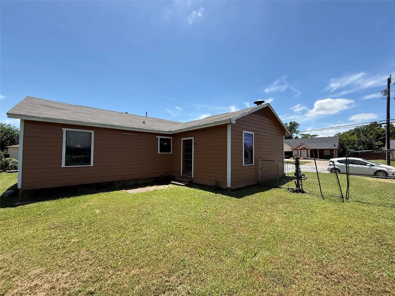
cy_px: 148
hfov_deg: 102.1
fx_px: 160
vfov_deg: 85.7
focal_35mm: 14
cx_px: 198
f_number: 2.2
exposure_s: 1/1285
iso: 50
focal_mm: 2.22
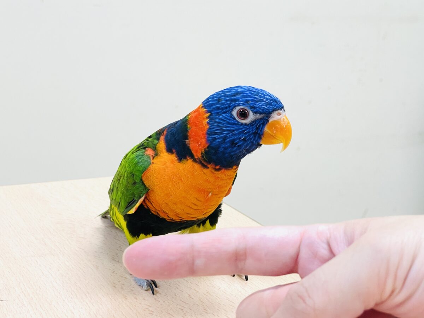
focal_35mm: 52
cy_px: 159
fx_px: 637
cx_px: 212
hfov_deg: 36.8
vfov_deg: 28.0
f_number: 2
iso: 100
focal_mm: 6
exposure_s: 1/99
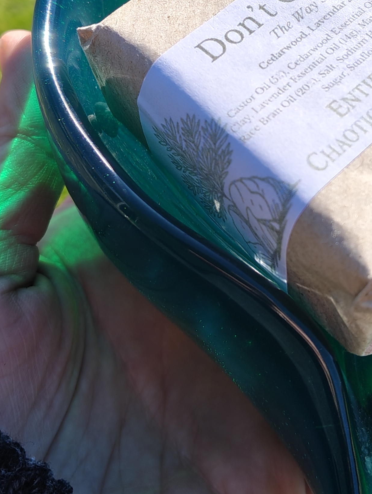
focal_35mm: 60
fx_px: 857
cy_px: 127
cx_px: 236
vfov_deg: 31.6
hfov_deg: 24.4
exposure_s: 1/342
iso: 50
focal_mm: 5.56
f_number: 1.88
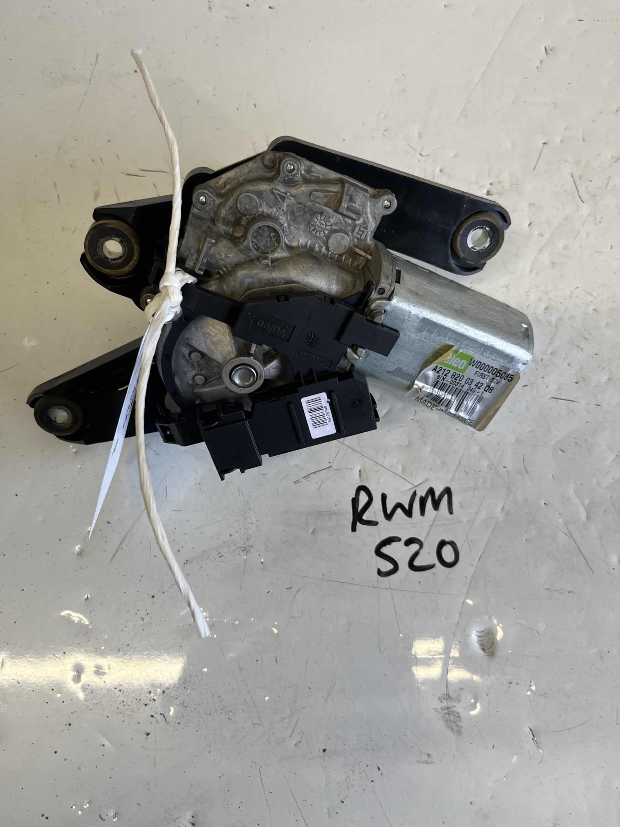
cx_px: 310
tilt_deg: -78.4
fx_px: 621
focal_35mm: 26
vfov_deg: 67.3
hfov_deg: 53.1
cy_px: 414
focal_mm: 5.1
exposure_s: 1/100
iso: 80
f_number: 1.6
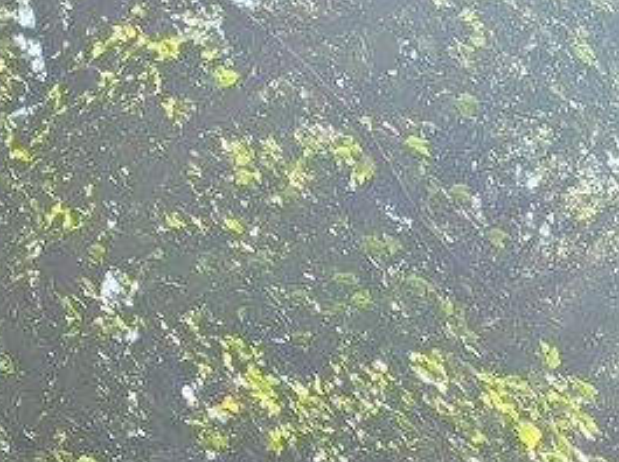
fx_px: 3179
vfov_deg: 7.7
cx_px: 899
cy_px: 1134
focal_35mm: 178
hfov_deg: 10.8
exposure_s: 1/314
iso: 12
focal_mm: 6.3
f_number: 1.7
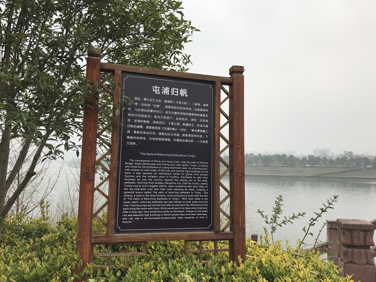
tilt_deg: +5.4
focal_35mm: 28
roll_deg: -0.6
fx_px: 304
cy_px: 141
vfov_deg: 49.7
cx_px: 188
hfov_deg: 63.4
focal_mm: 3.99
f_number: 1.8
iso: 20
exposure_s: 1/1880
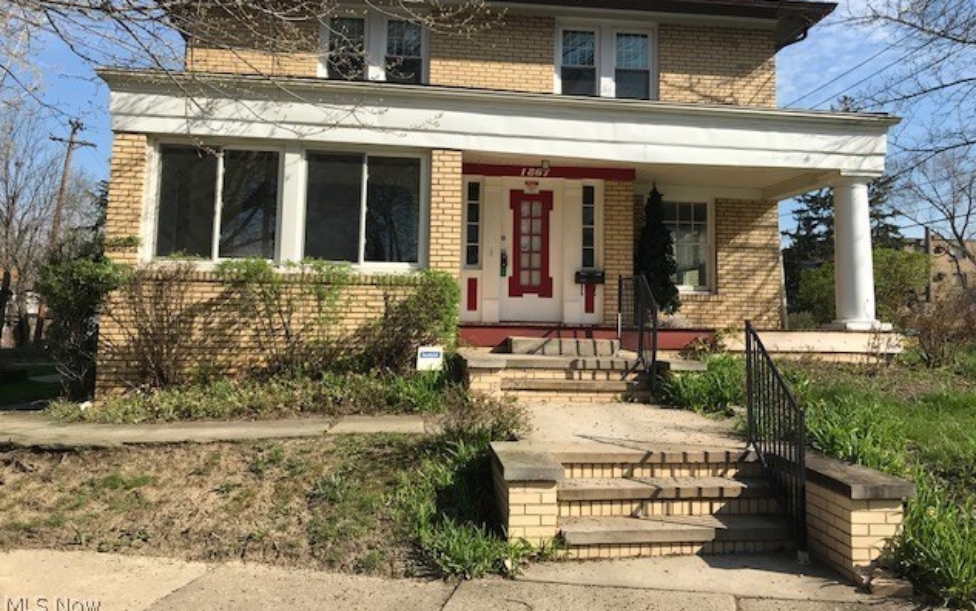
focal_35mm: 30
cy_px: 250
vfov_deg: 41.7
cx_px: 492
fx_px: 798
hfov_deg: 62.9
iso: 20
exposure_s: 1/2227
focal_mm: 3.99
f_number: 1.8
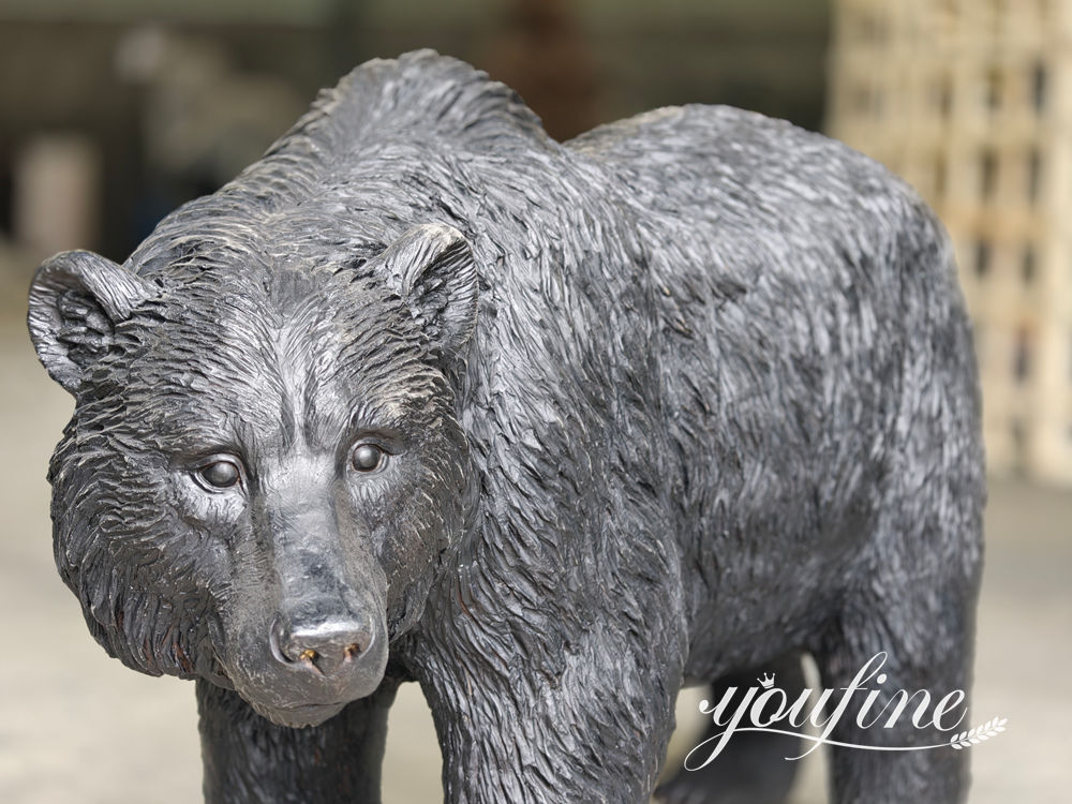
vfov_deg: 21.0
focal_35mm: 70
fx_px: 2168
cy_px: 402
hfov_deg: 27.8
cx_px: 536
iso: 400
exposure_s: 1/100
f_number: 1.4
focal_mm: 16.53
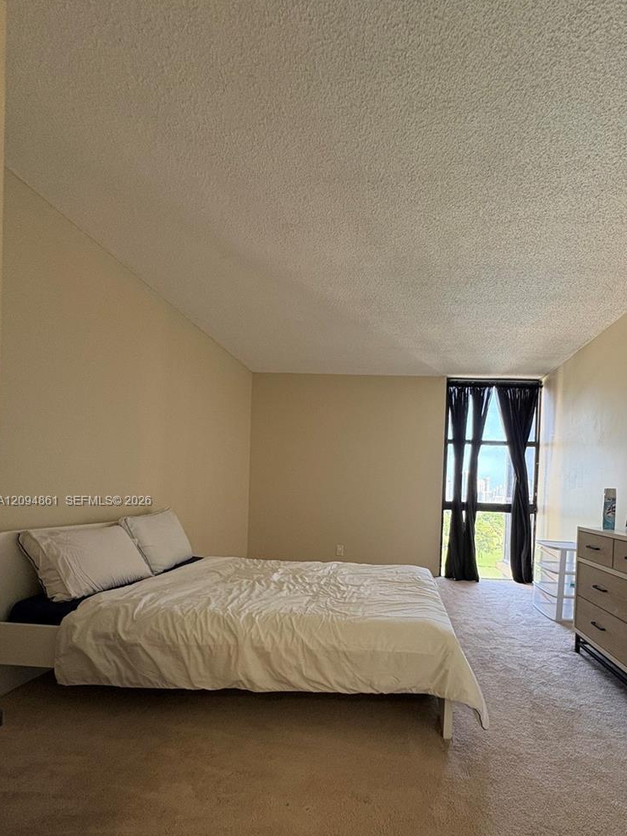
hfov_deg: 73.9
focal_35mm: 17
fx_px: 411
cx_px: 376
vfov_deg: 89.9
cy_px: 502
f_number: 2.2
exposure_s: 1/99
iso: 250
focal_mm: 2.22
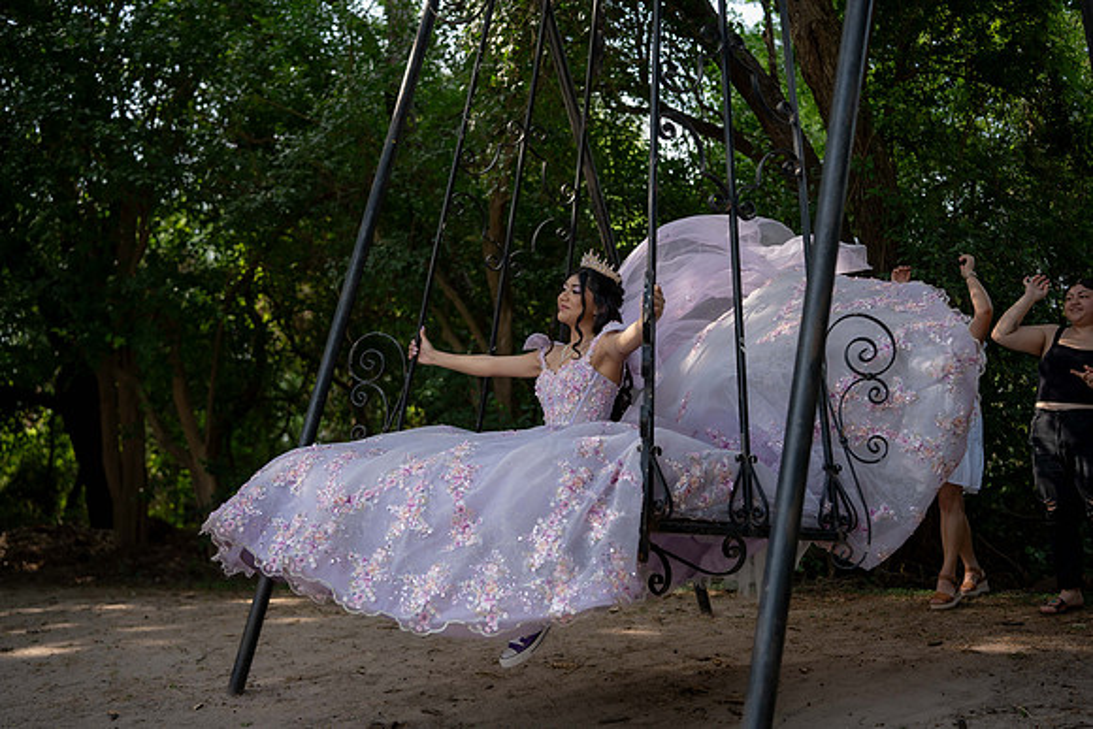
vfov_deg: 37.9
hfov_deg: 54.4
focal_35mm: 35
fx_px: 1063
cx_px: 546
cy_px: 364
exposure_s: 1/400
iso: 100
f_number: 2.2
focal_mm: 35
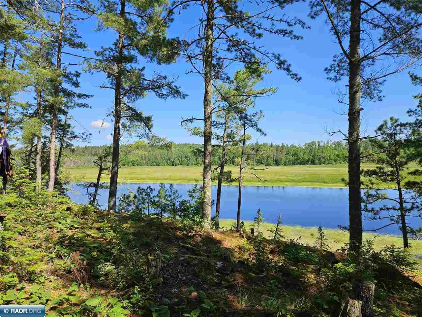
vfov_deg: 58.9
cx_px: 211
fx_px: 280
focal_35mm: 23
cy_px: 158
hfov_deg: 73.9
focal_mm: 5.4
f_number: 1.8
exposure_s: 1/1384
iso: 25
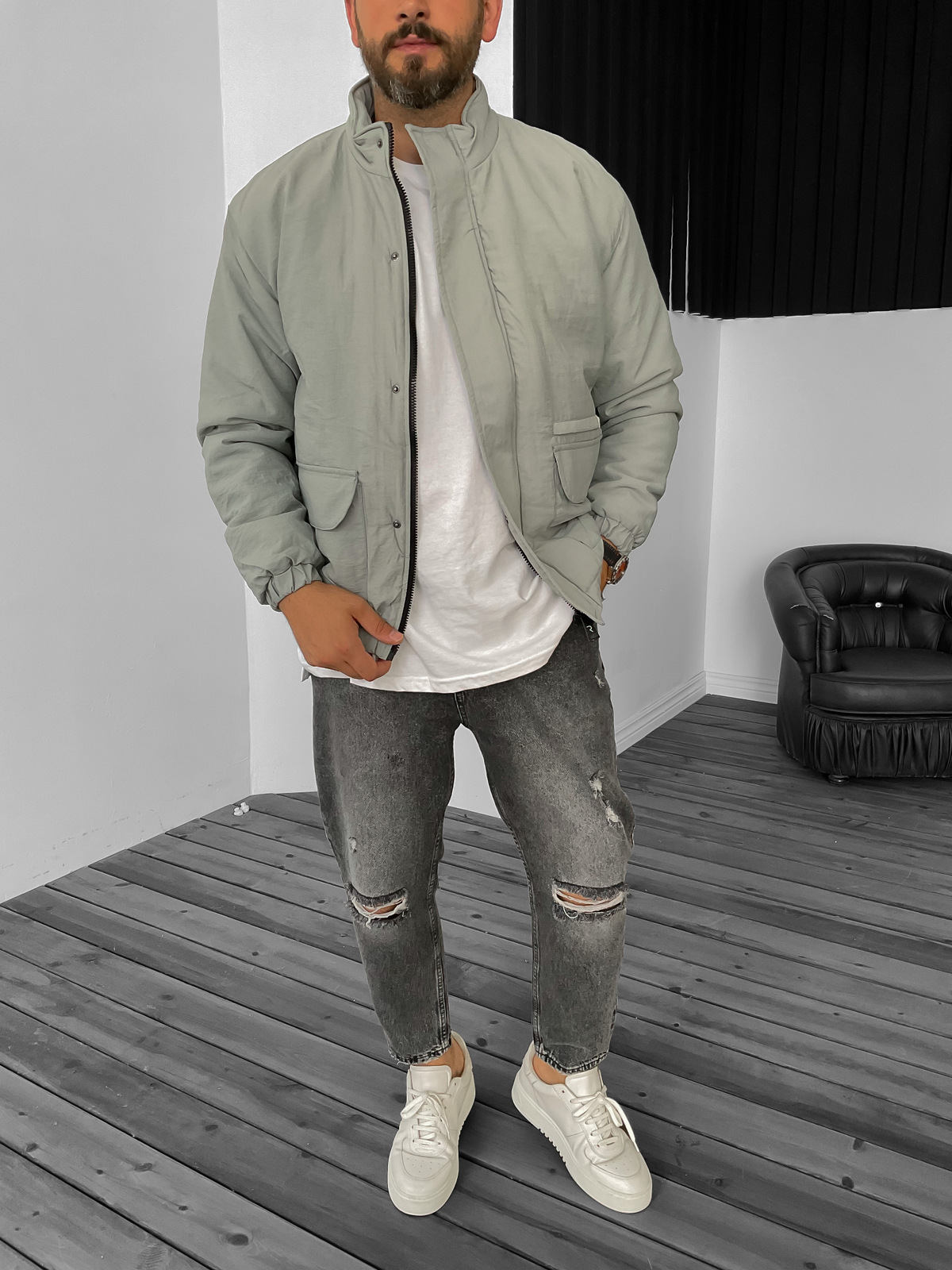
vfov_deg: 61.7
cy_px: 635
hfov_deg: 48.2
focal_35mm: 29
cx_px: 476
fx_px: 1063
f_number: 1.8
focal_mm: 3
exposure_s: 1/115
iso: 64
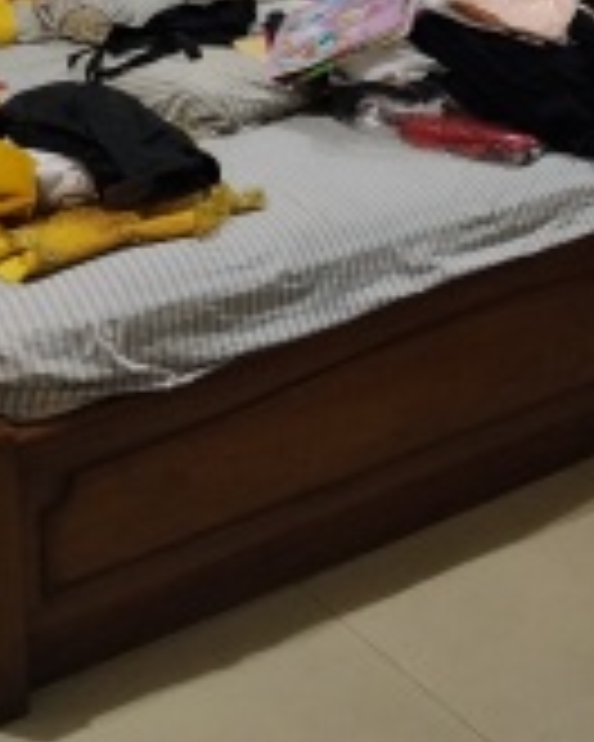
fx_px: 1516
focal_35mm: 69
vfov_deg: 24.8
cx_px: 241
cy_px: -155
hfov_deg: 22.1
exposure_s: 1/33
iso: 400
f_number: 1.8
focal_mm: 4.22
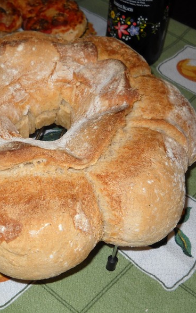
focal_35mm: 59
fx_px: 504
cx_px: 46
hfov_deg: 21.8
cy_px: 155
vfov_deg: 34.5
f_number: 3.1
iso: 64
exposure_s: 1/30
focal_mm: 6.72
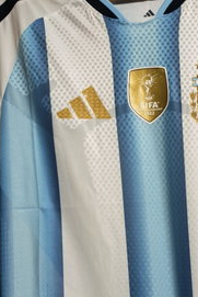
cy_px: 213
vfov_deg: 41.0
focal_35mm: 47
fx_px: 387
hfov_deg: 28.2
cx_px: 153
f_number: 1.65
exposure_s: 1/33.3
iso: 800
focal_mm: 6.14
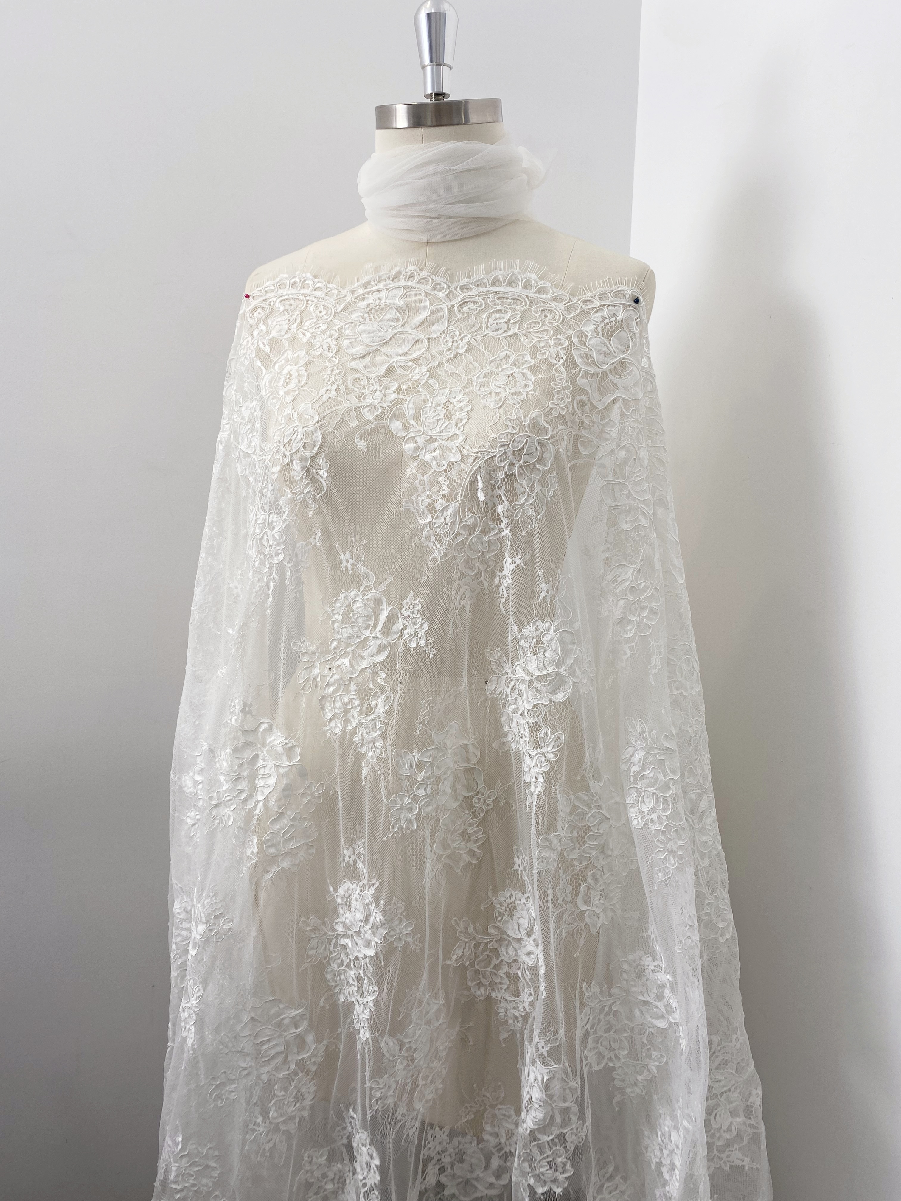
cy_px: 600
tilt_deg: -13.3
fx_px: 902
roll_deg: +0.0
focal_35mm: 26
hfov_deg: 53.1
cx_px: 450
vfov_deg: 67.3
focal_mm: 4.25
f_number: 1.8
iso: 32
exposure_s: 1/134
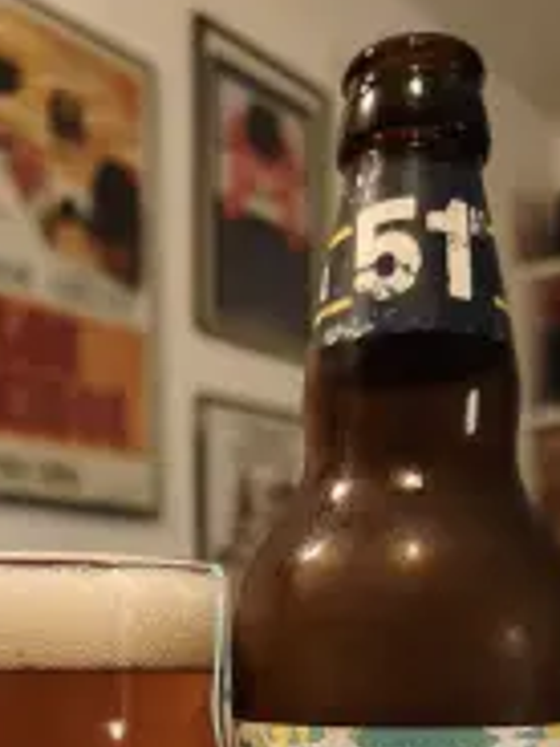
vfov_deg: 34.3
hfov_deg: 29.1
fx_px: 1078
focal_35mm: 50
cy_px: 771
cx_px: 248
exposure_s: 1/25
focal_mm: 6.06
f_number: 1.7
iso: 1600
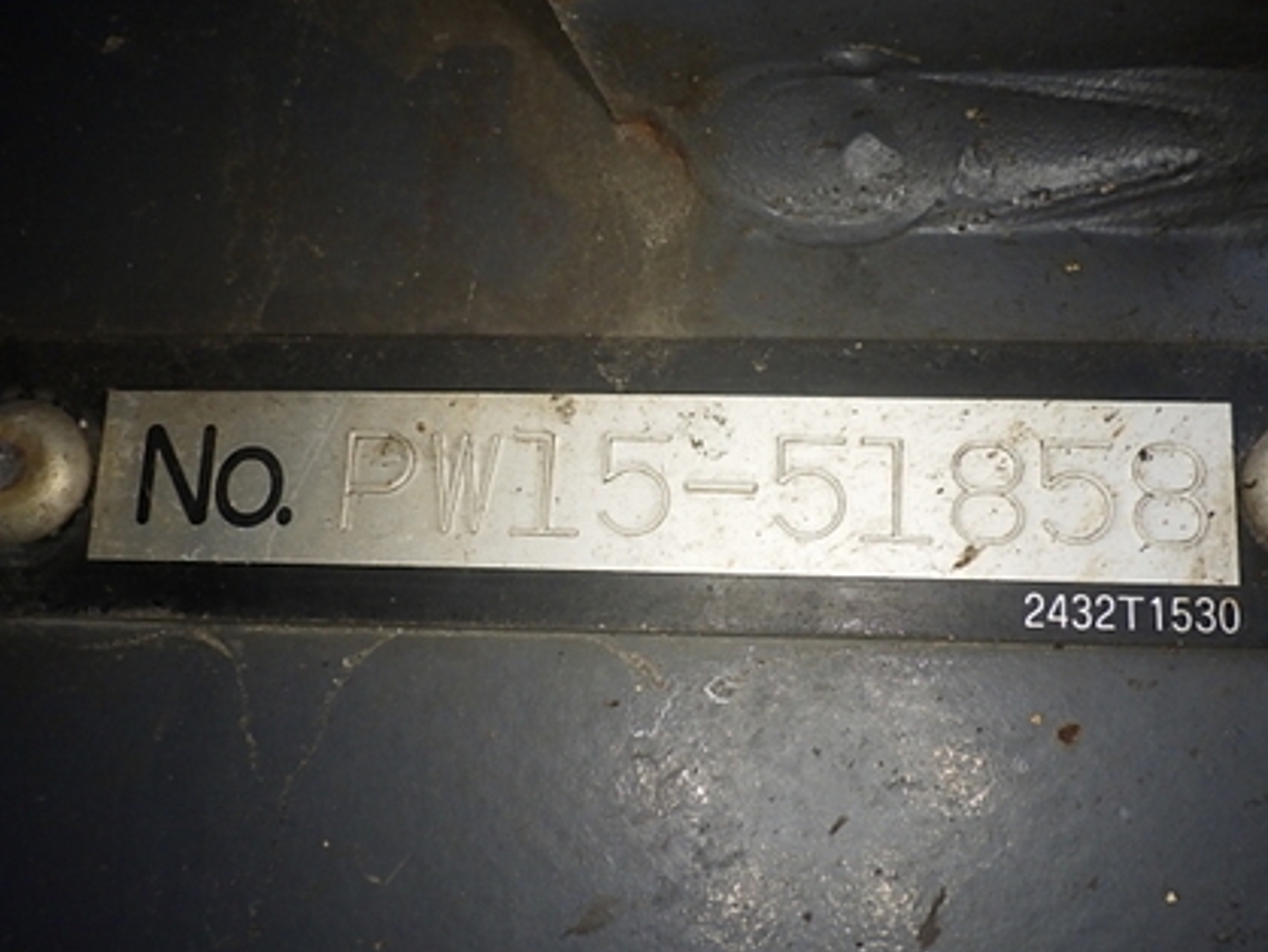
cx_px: 707
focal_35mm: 39
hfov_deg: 47.7
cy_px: 488
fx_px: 1429
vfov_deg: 36.9
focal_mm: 6.1
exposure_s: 1/200
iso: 250
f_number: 3.8
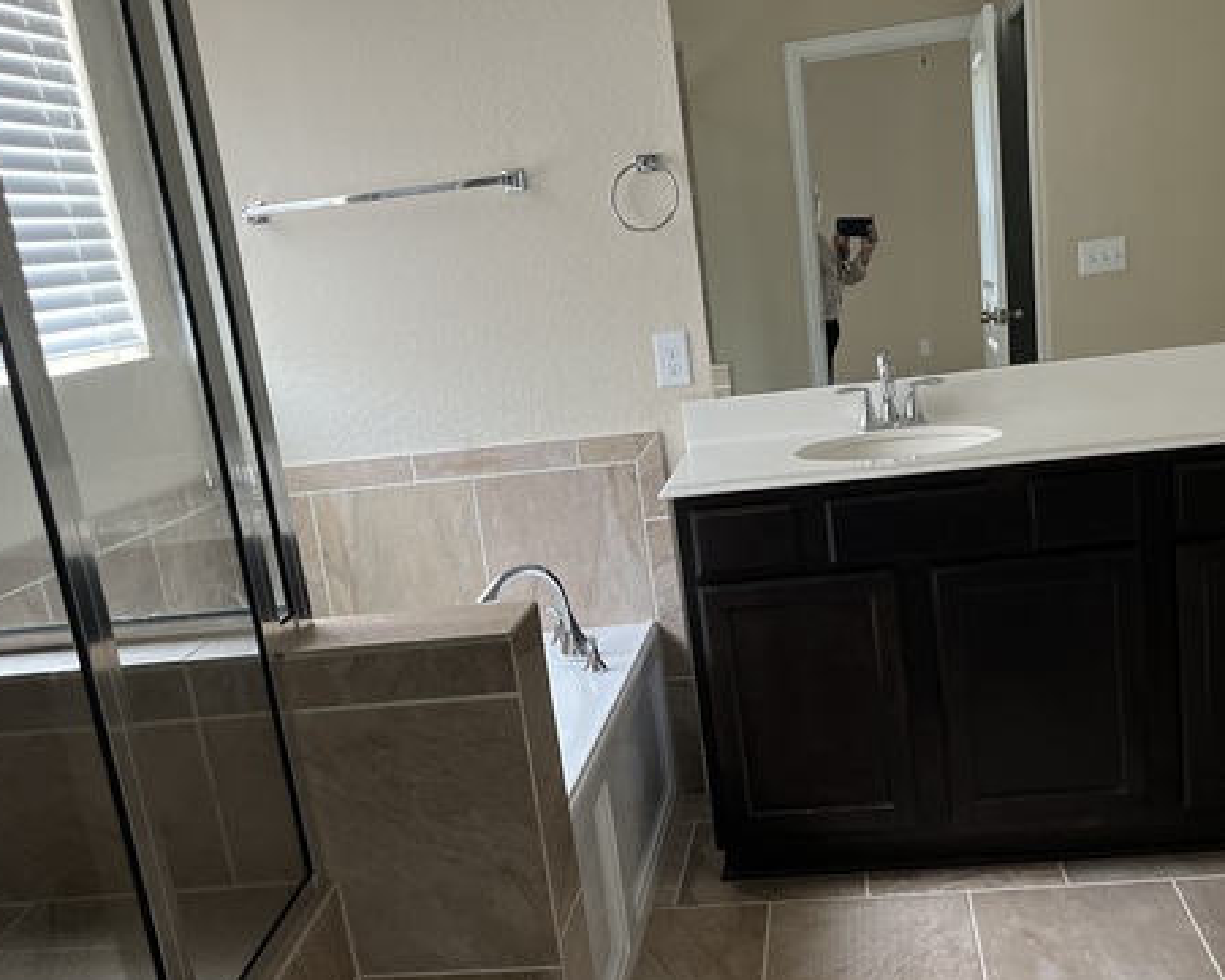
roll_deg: +6.8
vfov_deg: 41.1
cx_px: 720
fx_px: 1305
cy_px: 562
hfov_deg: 50.0
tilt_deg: -13.6
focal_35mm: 36
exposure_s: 1/56
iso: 500
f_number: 1.6
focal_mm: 5.1
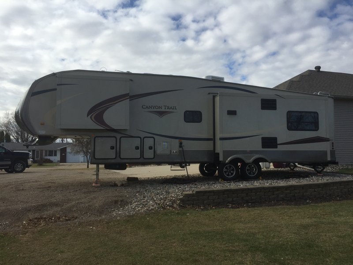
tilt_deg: +3.0
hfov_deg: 61.7
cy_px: 132
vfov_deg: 48.2
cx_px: 176
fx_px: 296
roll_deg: +0.3
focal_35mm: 29
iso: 32
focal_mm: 4.15
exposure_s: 1/2639
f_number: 2.2
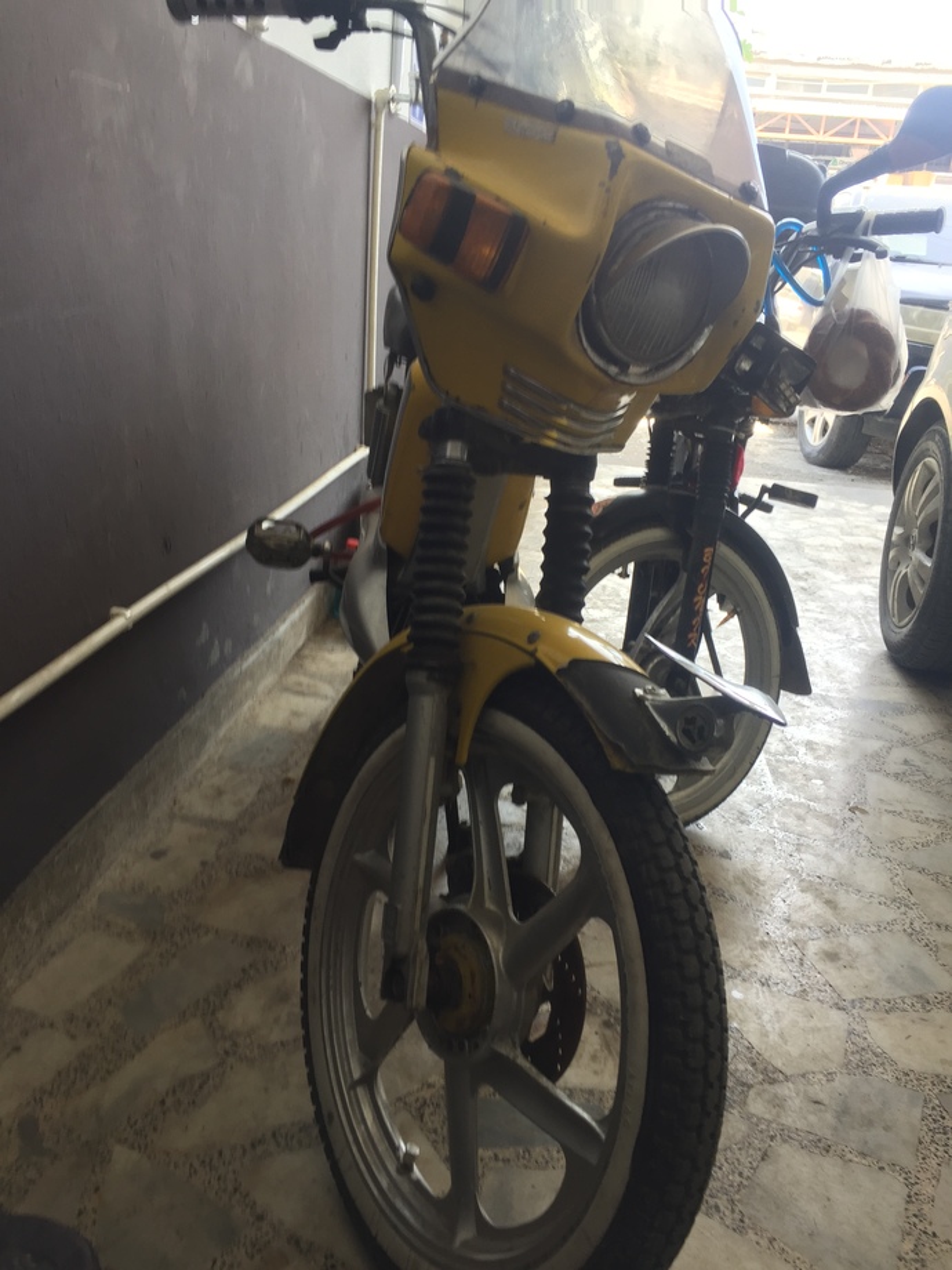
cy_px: 635
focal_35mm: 29
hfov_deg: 48.2
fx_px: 1063
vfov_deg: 61.7
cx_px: 476
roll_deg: -2.7
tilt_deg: -20.6
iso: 32
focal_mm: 4.15
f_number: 2.2
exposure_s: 1/50
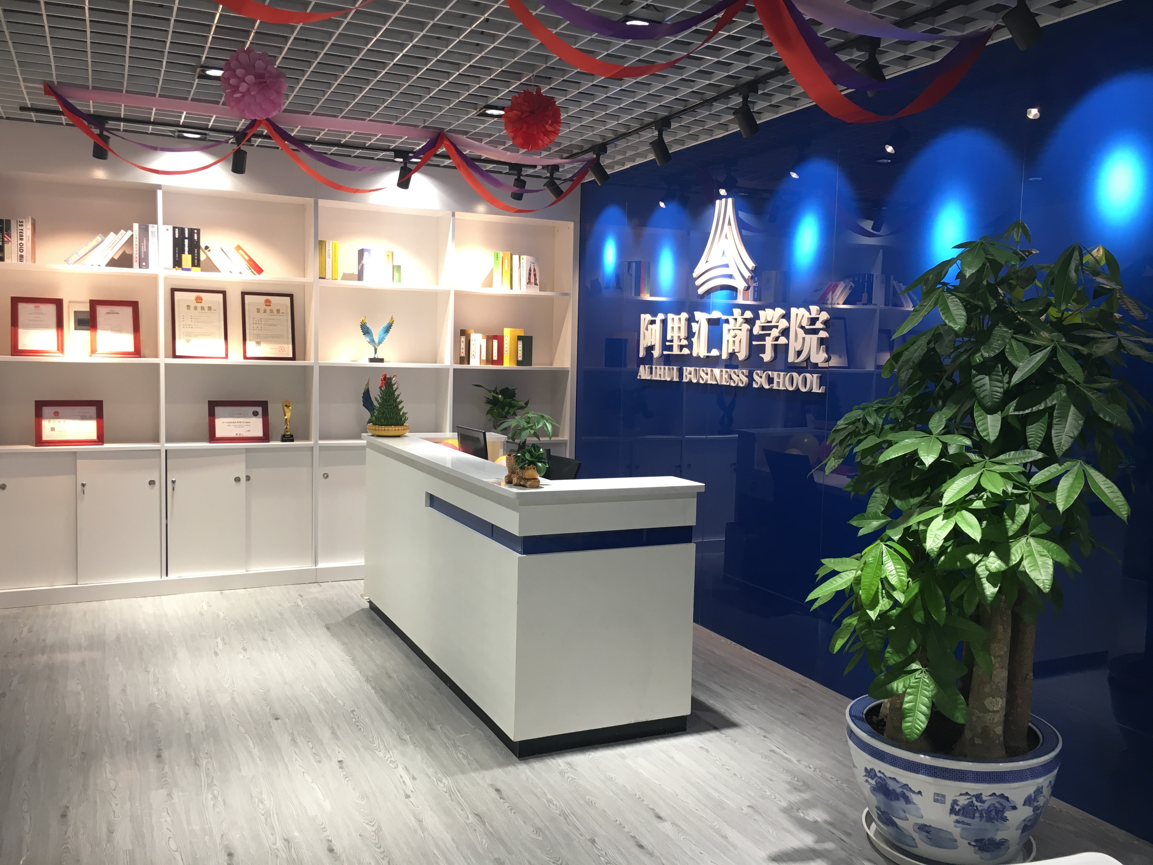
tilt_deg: -4.9
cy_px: 432
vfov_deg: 48.2
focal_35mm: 29
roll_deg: -0.9
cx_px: 576
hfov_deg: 61.7
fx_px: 966
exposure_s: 1/33
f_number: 2.2
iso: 80
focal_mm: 4.15
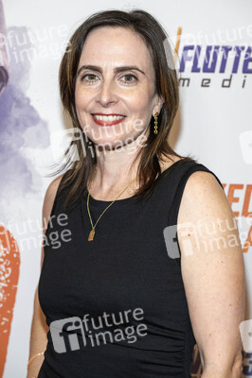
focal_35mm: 79
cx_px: 126
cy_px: 189
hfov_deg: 17.2
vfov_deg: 25.7
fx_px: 831
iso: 800
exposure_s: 1/200
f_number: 5.6
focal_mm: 79
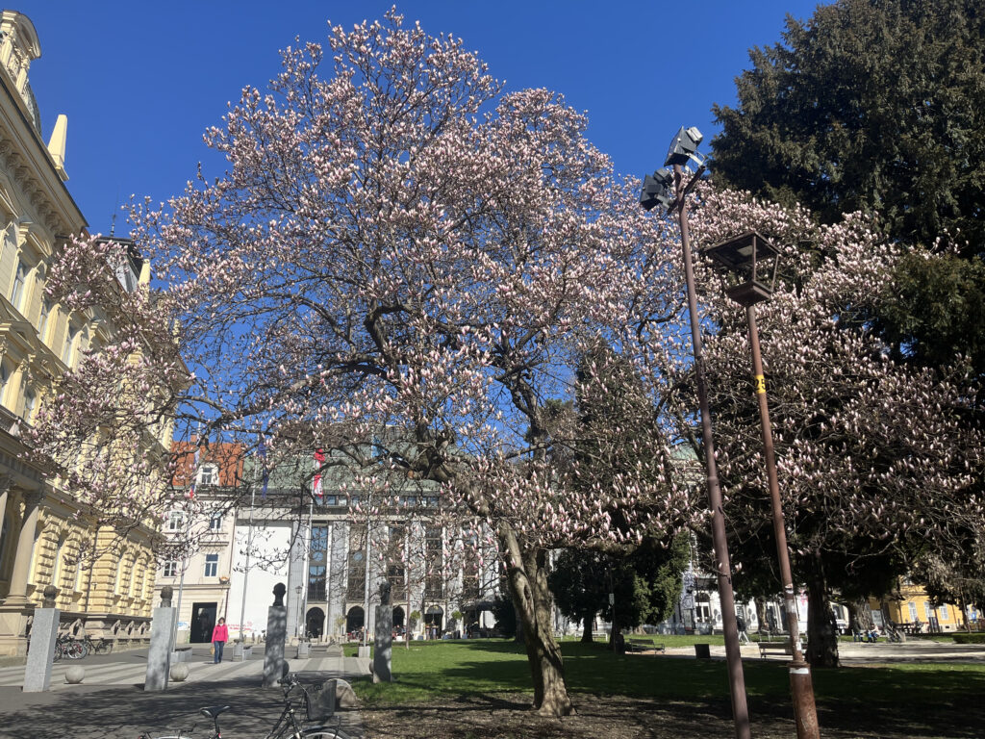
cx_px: 492
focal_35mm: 26
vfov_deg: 53.1
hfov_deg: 67.3
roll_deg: +1.1
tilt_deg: +18.4
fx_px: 740
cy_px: 370
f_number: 1.6
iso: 50
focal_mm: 5.1
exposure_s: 1/2688
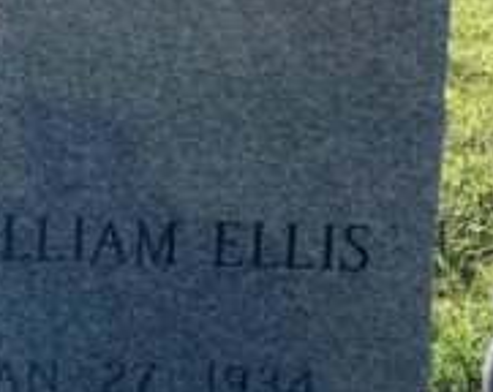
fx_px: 2257
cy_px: -142
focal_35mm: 155
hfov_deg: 11.8
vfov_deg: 9.7
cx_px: -281
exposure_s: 1/1779
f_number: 1.8
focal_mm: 3.99
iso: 20
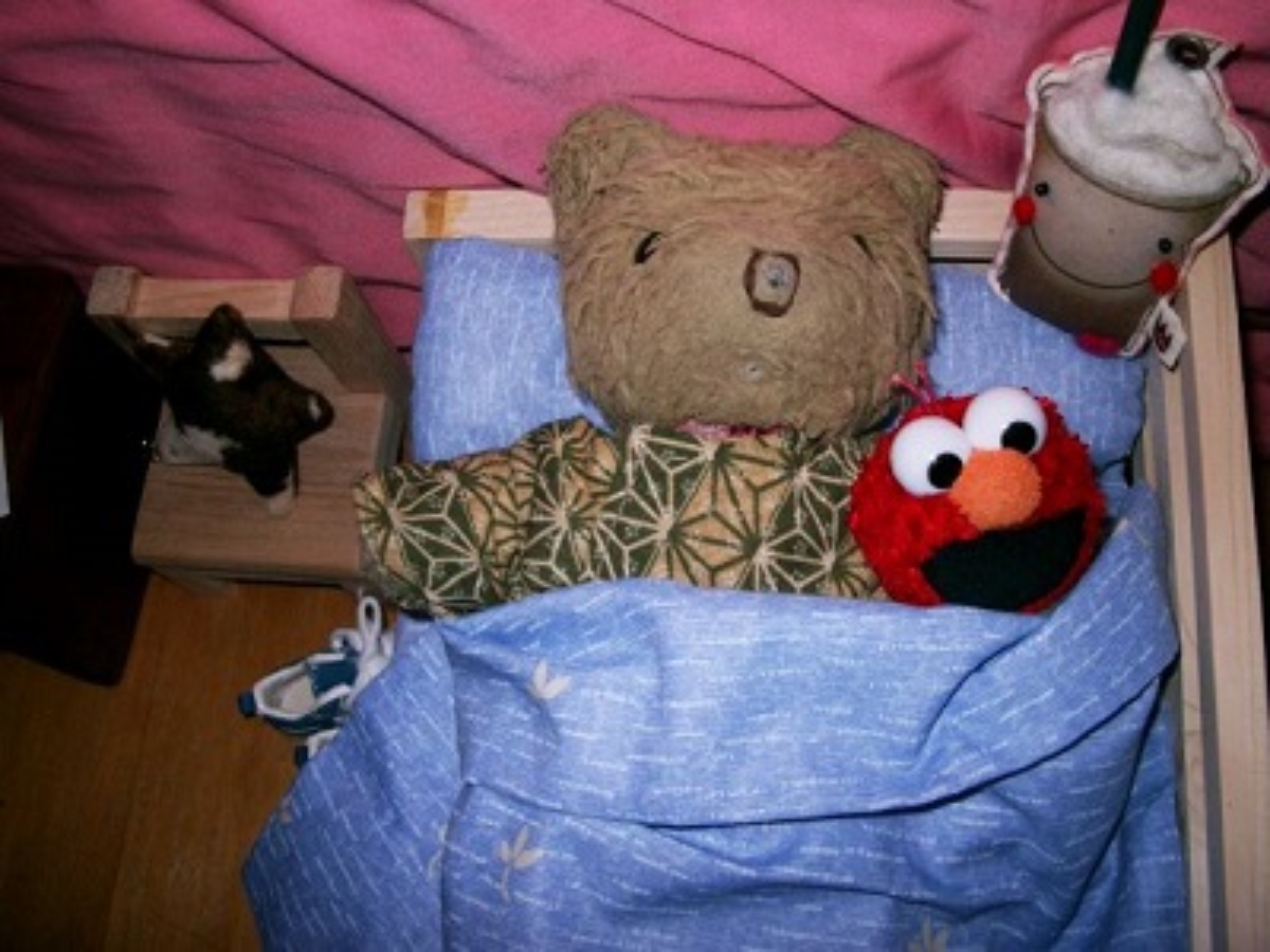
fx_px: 1357
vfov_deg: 38.7
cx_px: 635
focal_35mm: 37
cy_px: 476
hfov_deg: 50.1
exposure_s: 1/60
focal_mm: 7.6
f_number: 5
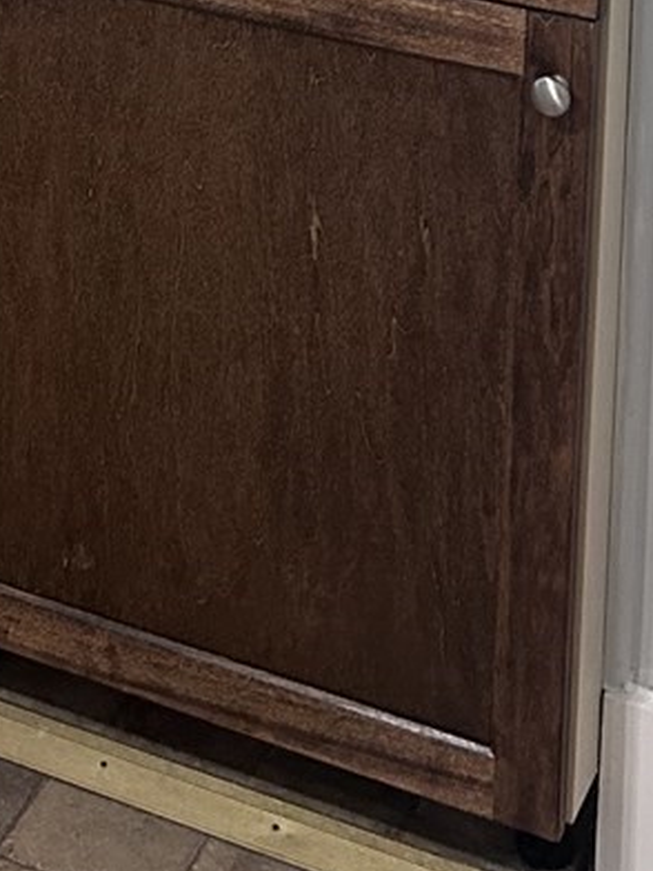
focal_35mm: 102
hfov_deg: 14.2
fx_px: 2566
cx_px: -33
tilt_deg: -5.7
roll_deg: -0.6
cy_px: -647
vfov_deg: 16.5
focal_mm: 5.7
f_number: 1.5
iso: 200
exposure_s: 1/60
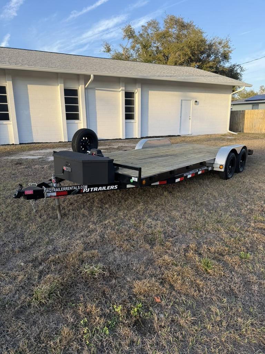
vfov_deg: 71.6
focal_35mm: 24
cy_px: 177
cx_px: 132
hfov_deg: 56.8
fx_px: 245
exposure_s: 1/858
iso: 80
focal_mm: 6.76
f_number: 1.78
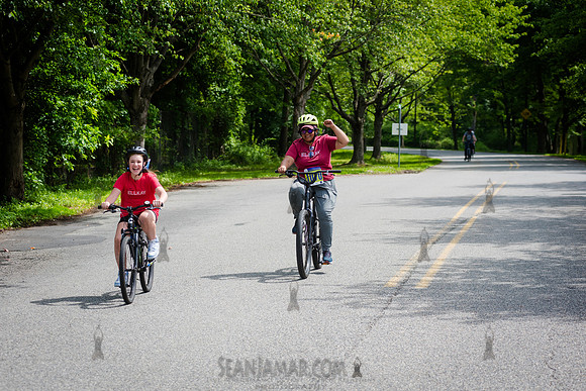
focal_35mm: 92
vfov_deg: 14.9
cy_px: 196
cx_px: 293
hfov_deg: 22.1
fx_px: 1498
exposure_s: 1/1000
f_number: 4.5
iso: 250
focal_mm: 92
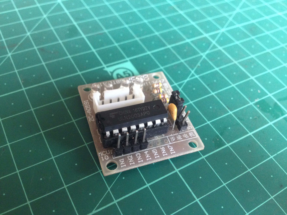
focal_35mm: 35
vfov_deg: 40.7
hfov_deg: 52.6
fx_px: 290
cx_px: 144
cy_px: 108
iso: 160
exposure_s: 1/20
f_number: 2.4
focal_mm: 4.28
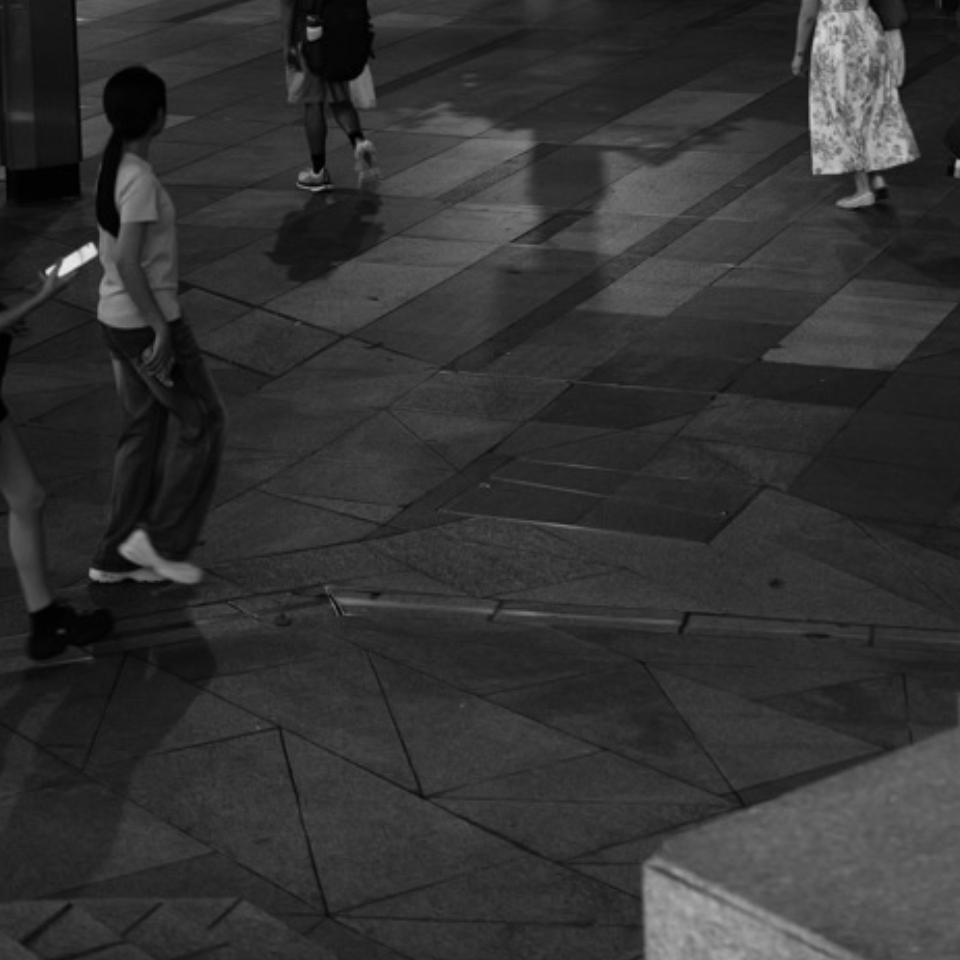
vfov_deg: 17.0
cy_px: 100
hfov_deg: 16.8
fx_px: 3169
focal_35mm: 101
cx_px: 975
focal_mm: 43
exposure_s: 1/125
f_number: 2
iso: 1600
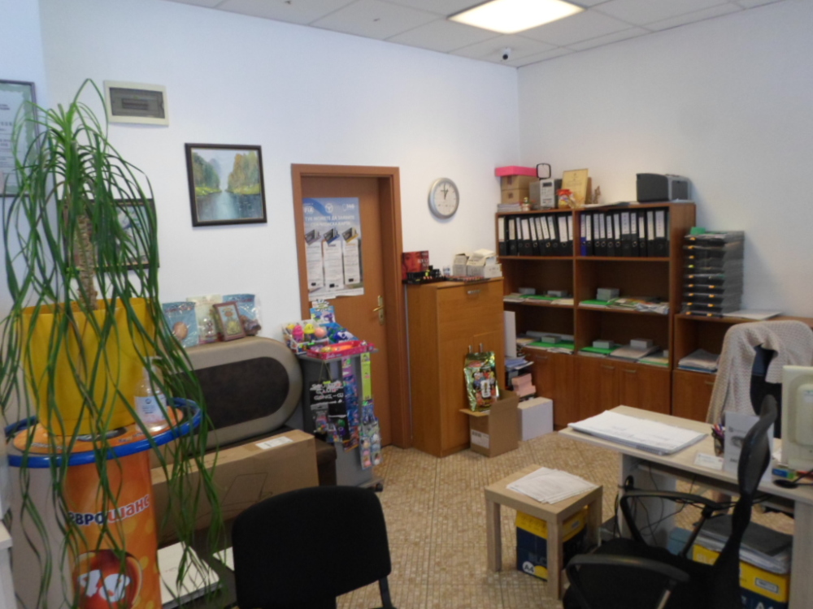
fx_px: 587
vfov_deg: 54.9
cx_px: 406
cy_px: 304
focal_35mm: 25
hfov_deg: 69.4
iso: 120
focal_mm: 4.5
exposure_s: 1/30
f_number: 2.5
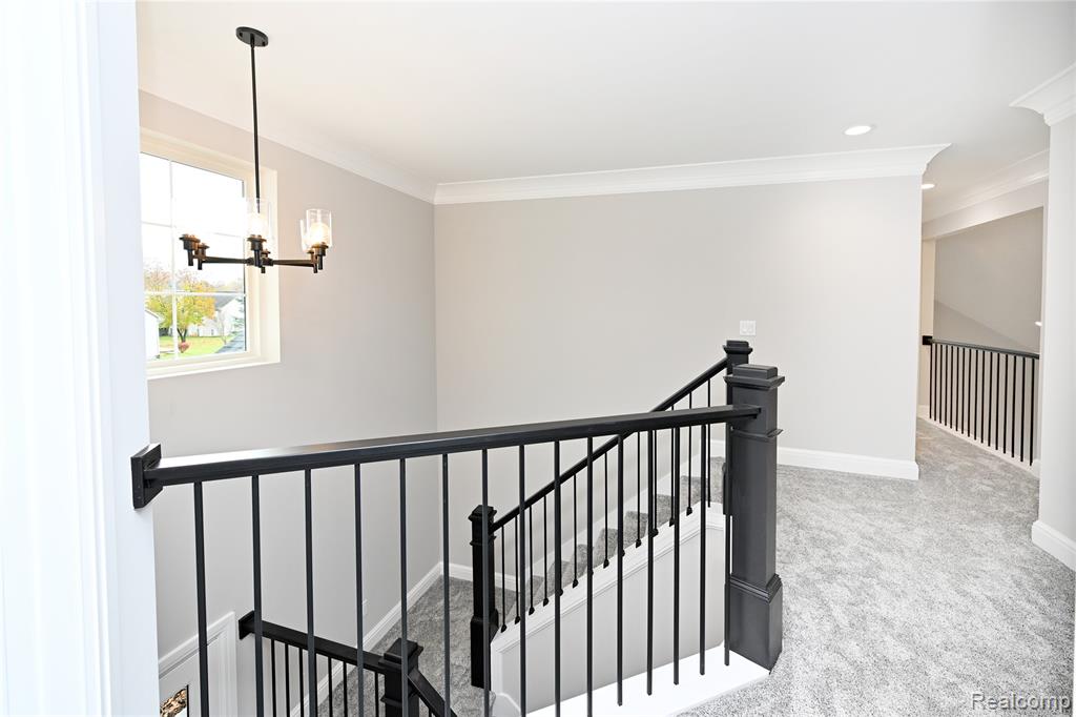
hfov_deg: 104.3
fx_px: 418
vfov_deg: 81.2
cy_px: 358
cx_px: 538
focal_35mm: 14
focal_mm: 14
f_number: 8
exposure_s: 1/60
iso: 640
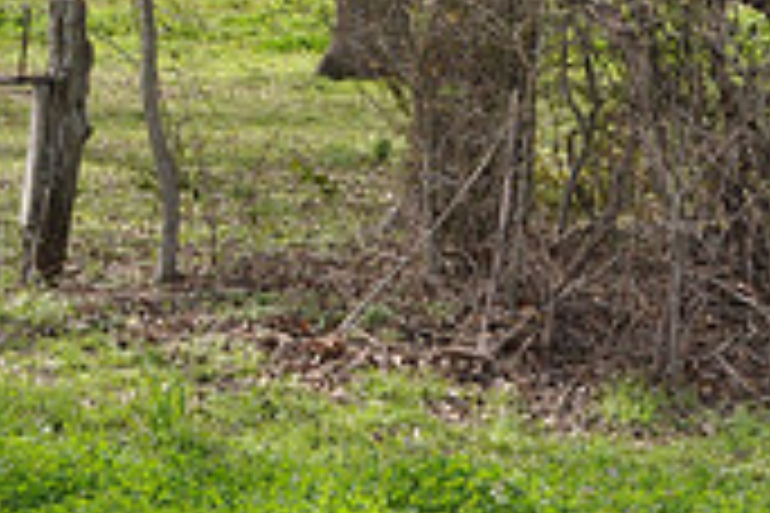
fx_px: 2282
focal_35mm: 107
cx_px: -167
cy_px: 16
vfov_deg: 12.7
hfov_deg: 18.1
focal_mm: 21
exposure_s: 1/200
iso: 200
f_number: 8
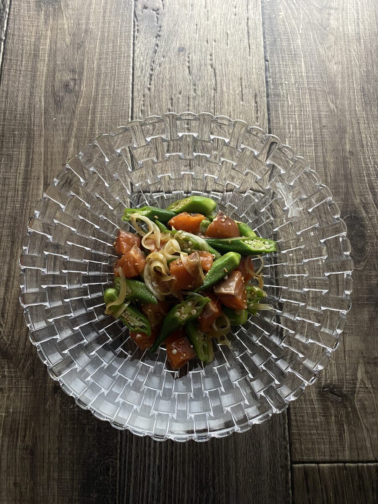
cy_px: 252
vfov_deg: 67.3
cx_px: 189
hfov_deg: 53.1
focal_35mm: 26
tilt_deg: -75.8
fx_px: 379
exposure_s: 1/33
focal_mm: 4.25
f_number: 1.8
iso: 640
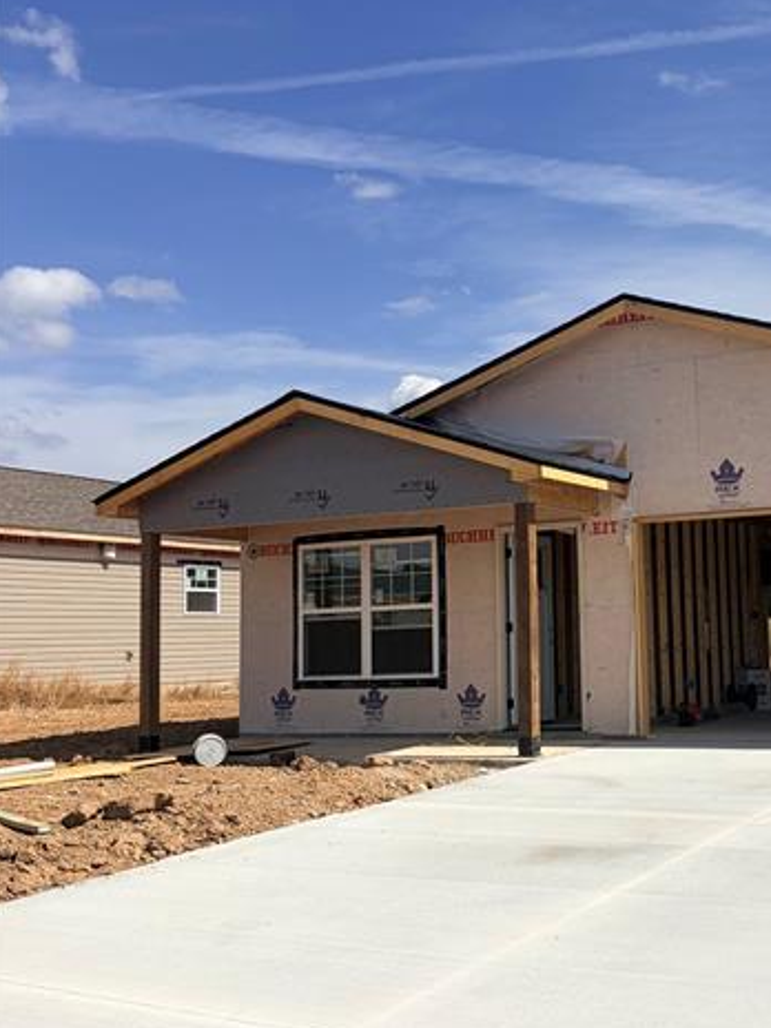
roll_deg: +0.8
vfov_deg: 43.8
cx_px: 629
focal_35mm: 43
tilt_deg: +6.4
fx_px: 1277
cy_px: 507
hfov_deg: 32.6
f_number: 1.6
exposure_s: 1/7813
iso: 50
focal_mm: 5.96
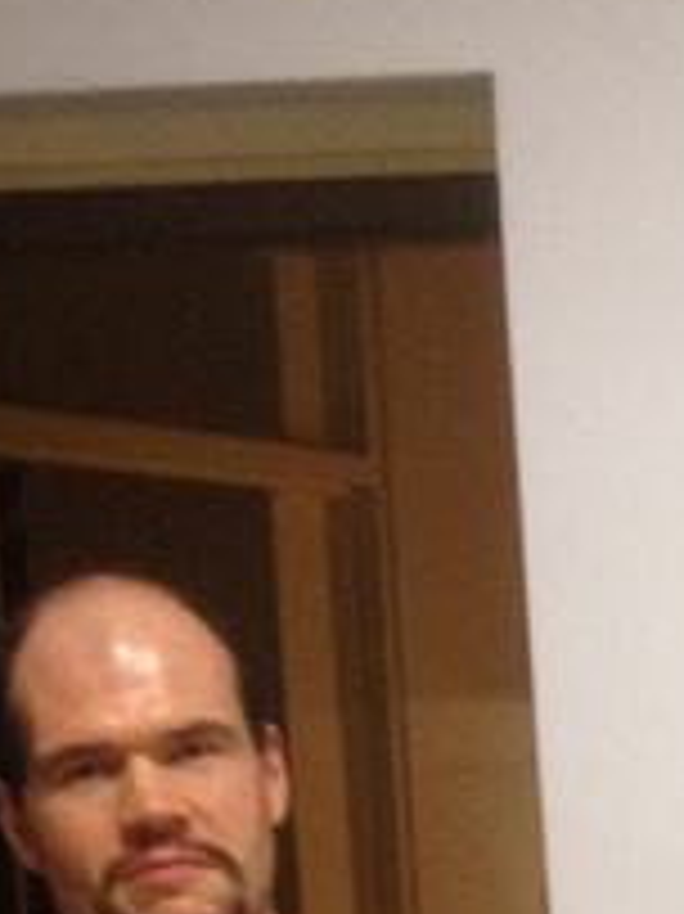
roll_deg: +3.2
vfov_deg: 10.2
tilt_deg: -15.6
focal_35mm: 184
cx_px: 1611
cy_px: 1612
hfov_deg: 7.6
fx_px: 4853
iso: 125
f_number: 2.4
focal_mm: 4.28
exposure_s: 1/20
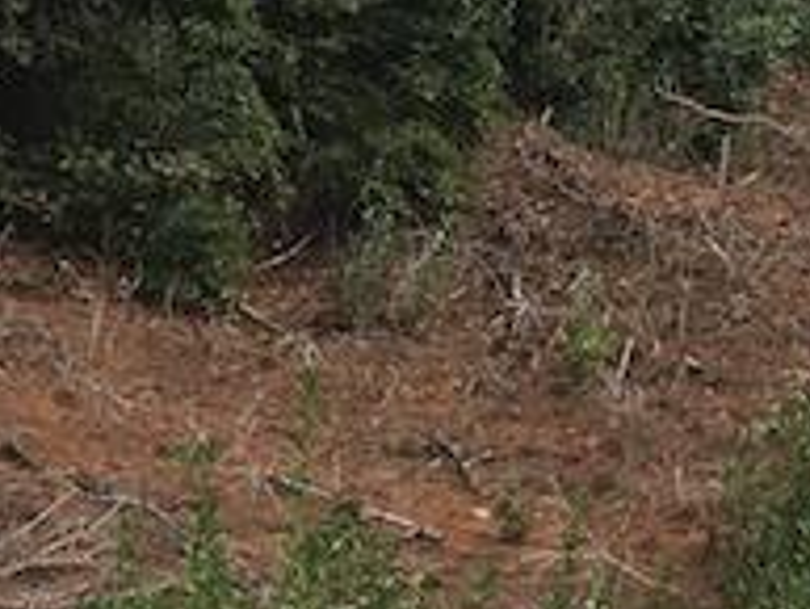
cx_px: 789
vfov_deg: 11.8
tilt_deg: +6.7
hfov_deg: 16.1
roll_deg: -0.1
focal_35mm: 120
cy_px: -294
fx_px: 2810
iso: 25
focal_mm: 4.15
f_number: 2.2
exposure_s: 1/712
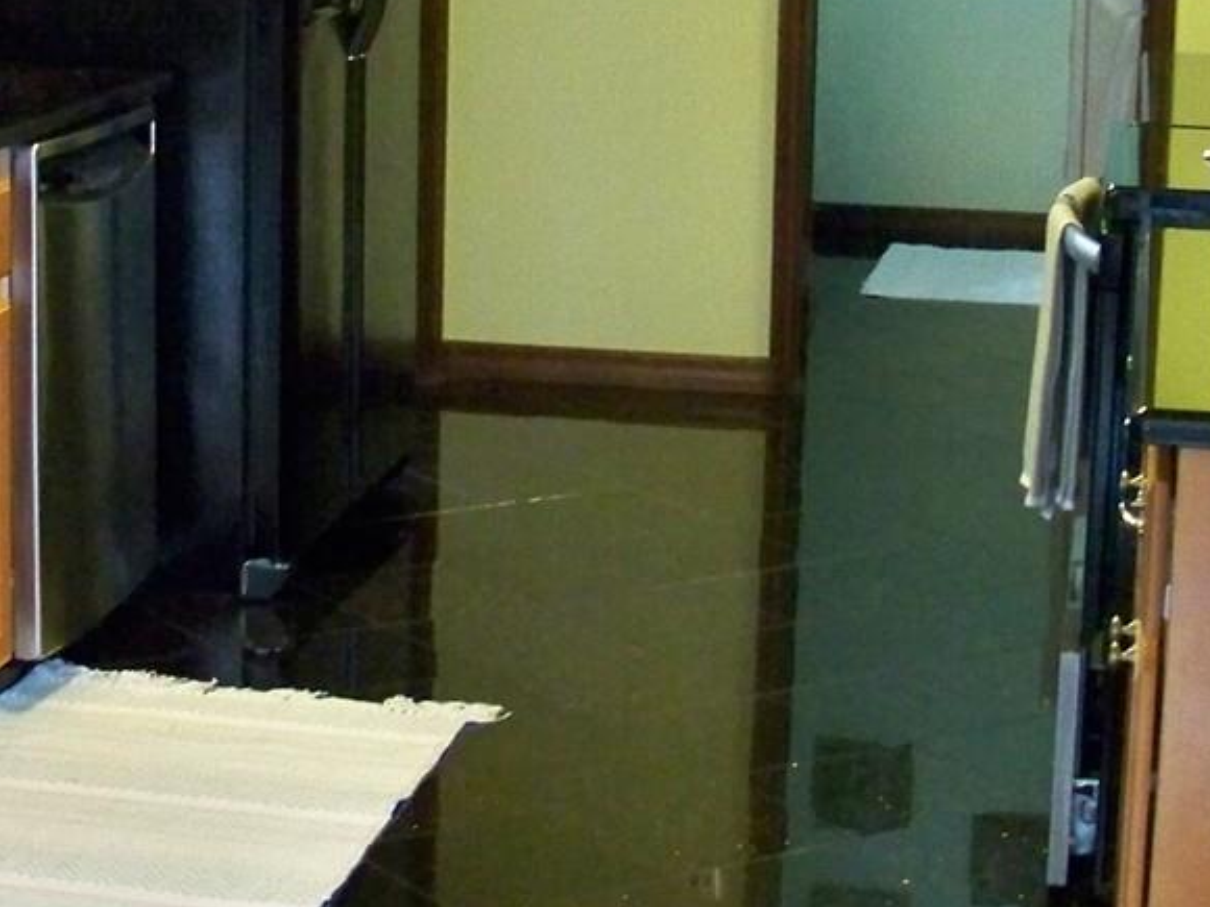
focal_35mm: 91
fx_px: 3181
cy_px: 194
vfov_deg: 16.1
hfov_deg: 21.5
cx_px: 432
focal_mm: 5.85
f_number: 2.8
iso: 800
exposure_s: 1/30
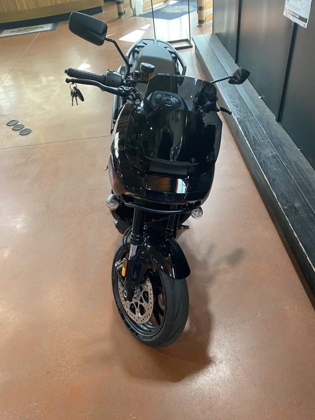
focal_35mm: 26
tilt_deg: -41.8
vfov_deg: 67.3
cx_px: 158
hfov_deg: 53.1
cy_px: 210
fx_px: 316
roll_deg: +9.0
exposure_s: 1/60
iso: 100
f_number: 1.8
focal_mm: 4.25
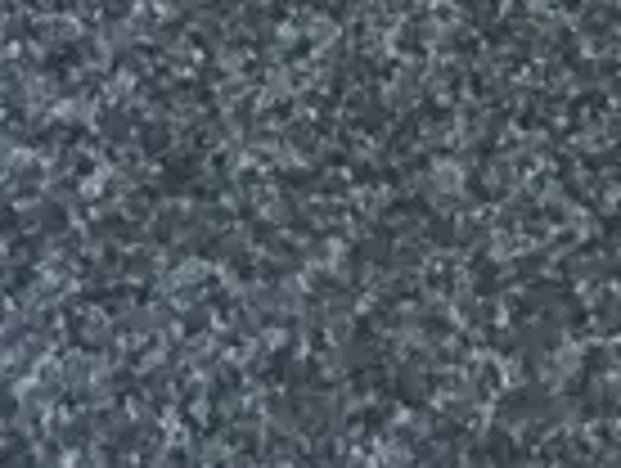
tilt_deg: -21.1
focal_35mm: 215
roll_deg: -0.6
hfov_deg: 9.1
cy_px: -1238
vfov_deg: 6.1
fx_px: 3864
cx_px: 742
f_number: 2.2
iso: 80
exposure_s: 1/10
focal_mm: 4.15
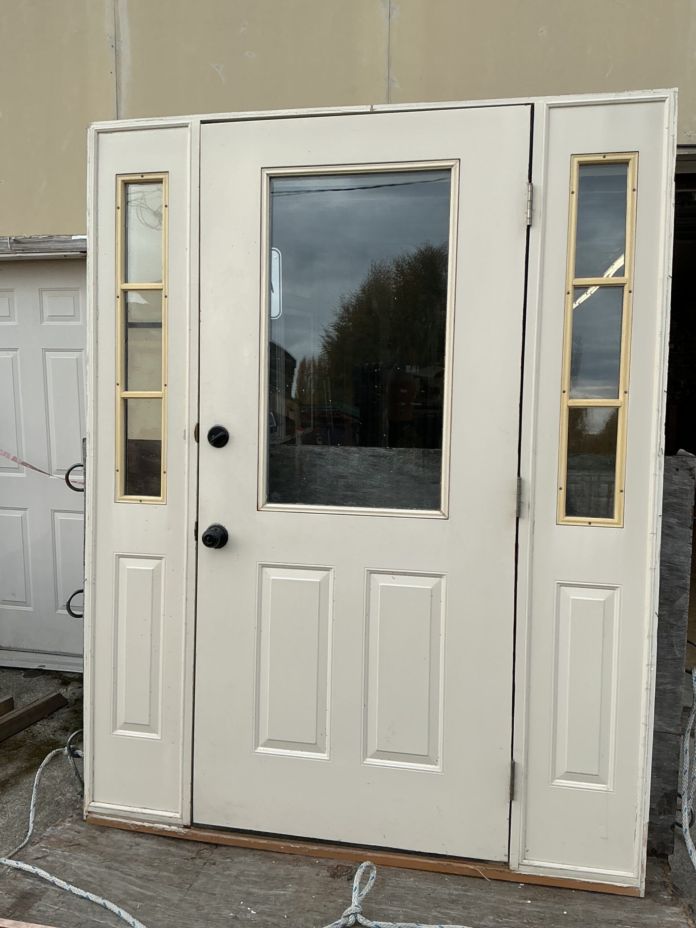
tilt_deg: -6.7
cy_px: 464
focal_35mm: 29
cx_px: 348
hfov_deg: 48.2
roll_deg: +0.0
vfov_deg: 61.7
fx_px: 777
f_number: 1.8
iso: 25
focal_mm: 3
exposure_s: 1/728
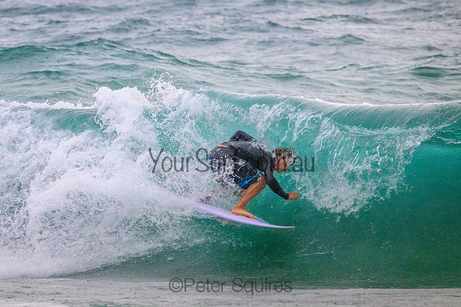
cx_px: 165
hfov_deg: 2.7
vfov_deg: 1.8
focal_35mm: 769
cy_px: 110
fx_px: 9854
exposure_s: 1/2000
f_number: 11
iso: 8000
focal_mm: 600
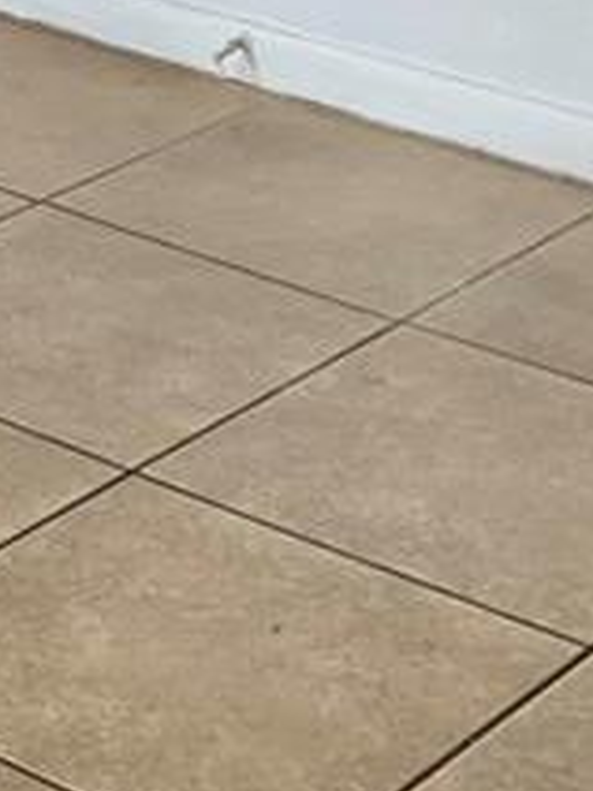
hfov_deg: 10.5
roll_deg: +0.4
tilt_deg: -1.7
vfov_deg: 12.6
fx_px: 3106
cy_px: -825
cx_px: -339
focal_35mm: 136
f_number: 1.78
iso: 200
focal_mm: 6.76
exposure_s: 1/121
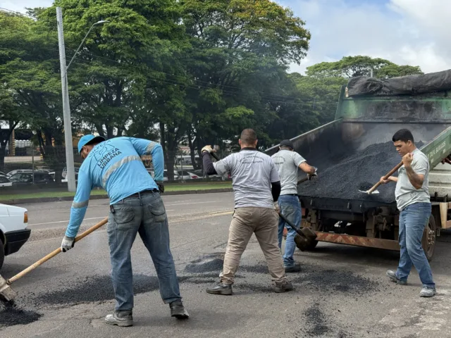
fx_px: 625
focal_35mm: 48
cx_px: 226
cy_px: 169
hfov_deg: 39.7
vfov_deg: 30.3
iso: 80
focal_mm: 6.76
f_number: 1.78
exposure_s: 1/2865
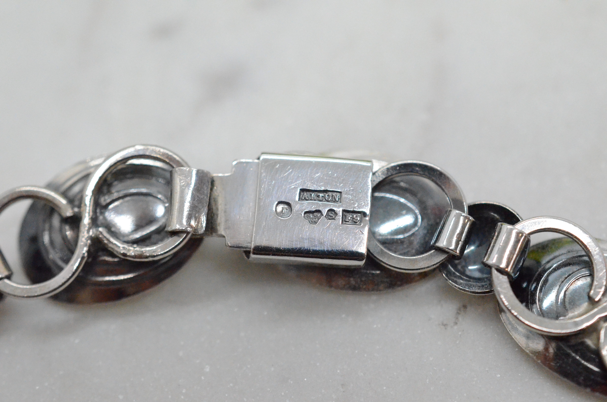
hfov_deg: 33.5
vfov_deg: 22.5
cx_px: 304
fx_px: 1010
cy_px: 201
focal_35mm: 60
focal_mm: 40
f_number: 6.3
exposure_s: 1/3200
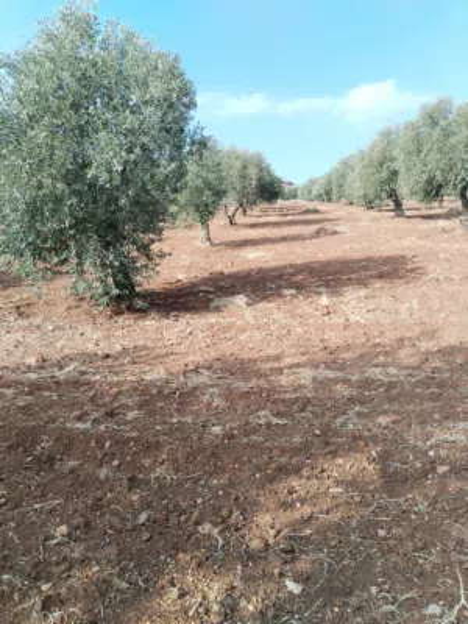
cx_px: 234
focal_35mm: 29
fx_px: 523
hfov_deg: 48.2
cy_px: 312
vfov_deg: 61.7
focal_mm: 4.75
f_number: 1.8
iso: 100
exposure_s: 1/586
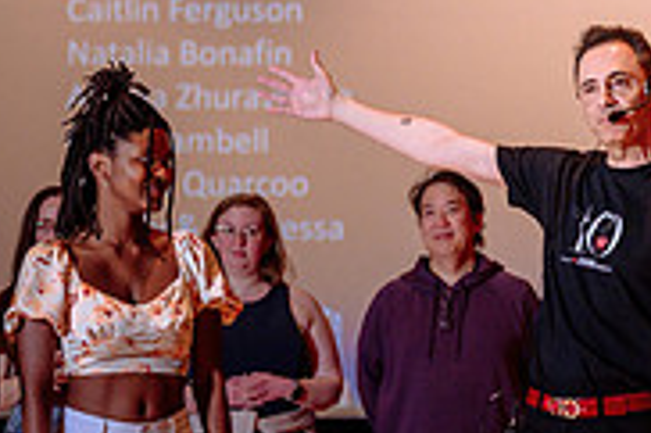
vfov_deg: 7.5
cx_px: 637
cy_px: 249
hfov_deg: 11.1
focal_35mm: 183
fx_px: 3306
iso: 1600
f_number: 3.2
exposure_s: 1/160
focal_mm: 55
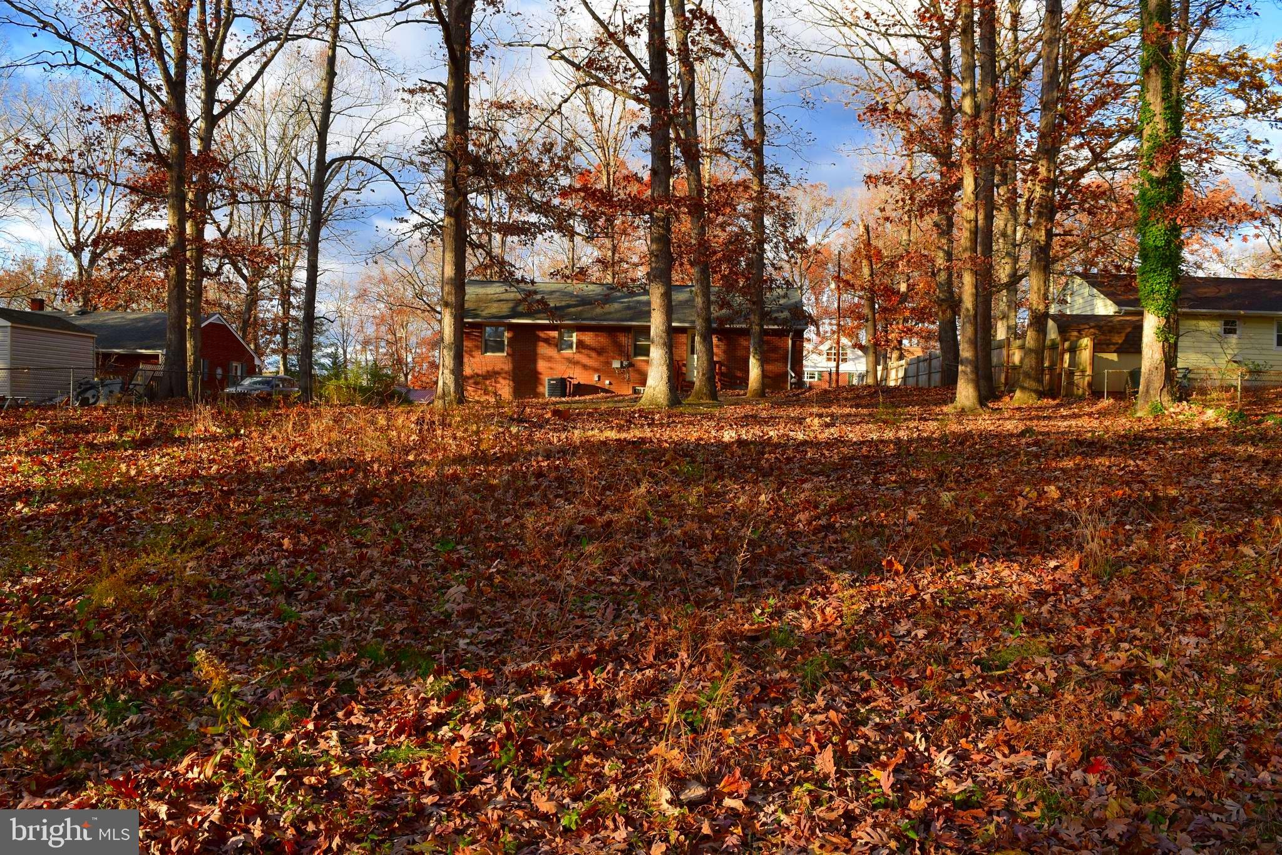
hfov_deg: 67.4
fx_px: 962
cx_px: 641
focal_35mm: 27
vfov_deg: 47.9
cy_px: 428
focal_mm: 18
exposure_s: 1/250
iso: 360
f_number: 8
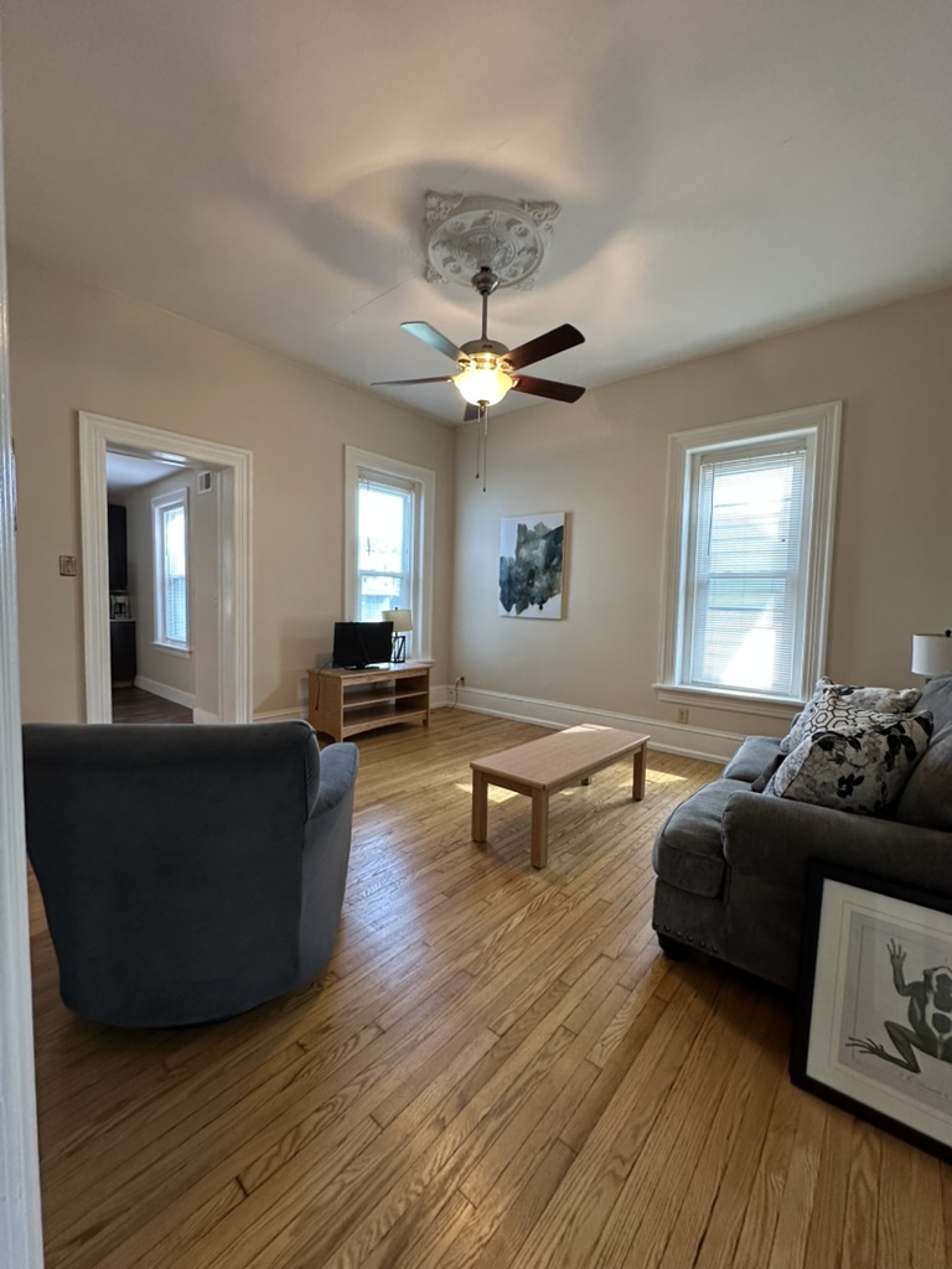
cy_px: 634
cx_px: 476
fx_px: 513
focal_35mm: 14
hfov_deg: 85.7
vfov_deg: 102.1
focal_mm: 2.22
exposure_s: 1/60
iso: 200
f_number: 2.2
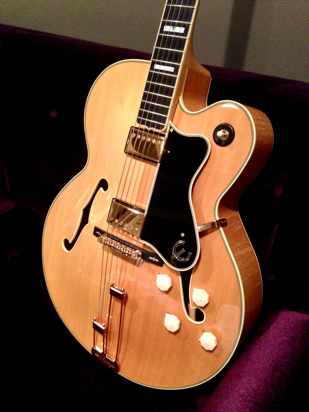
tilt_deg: -41.7
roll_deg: +7.2
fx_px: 393
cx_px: 154
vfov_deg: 55.4
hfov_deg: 42.9
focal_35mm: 33
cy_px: 206
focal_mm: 4.12
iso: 500
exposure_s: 1/15
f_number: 2.4
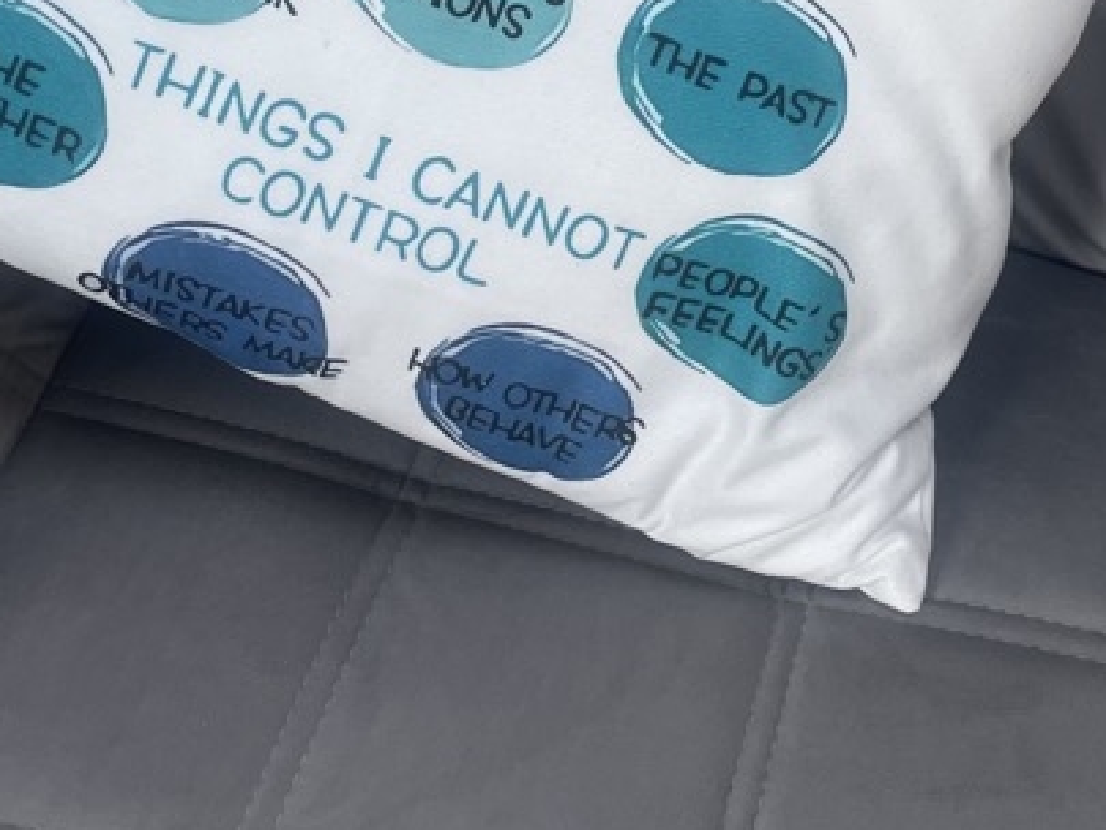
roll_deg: -1.0
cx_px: 808
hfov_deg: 25.1
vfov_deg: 18.0
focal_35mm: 77
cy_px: -208
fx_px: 2461
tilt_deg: -38.3
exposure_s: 1/163
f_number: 1.6
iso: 32
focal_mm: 4.2
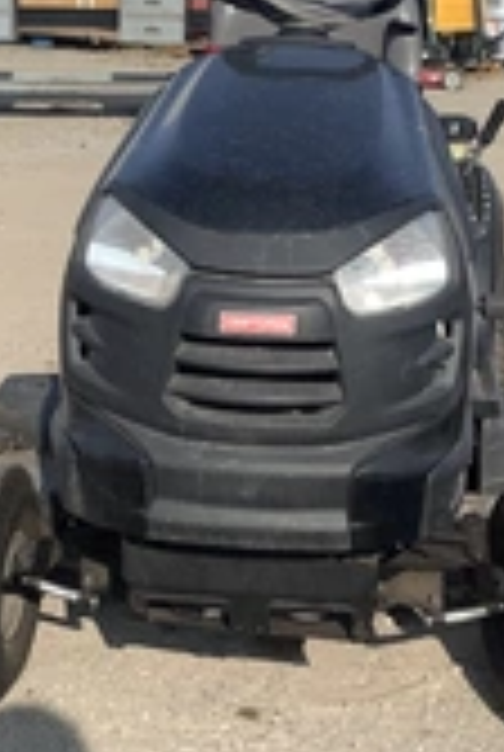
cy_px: 333
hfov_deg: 17.8
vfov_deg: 26.3
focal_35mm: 77
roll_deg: -1.4
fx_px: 1610
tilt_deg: -12.5
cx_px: 238
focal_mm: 3.3
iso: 25
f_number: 2.4
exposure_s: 1/1294
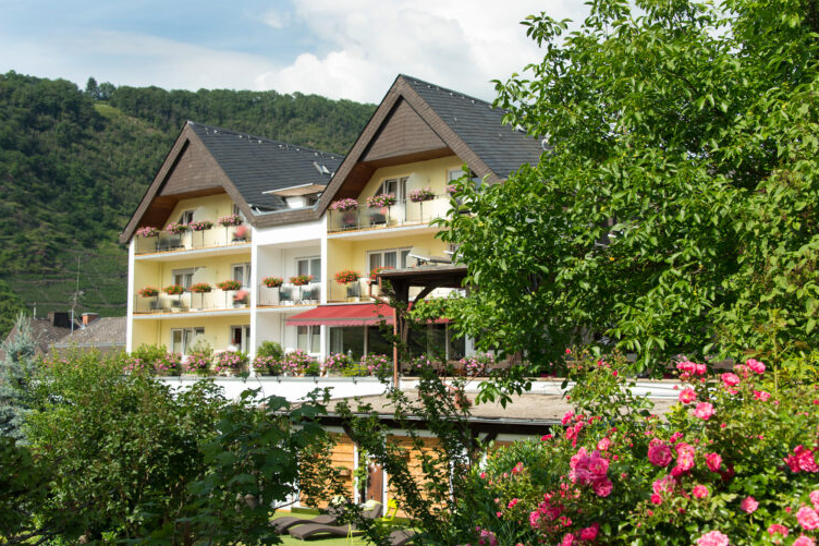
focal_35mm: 46
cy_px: 274
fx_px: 1046
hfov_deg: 42.8
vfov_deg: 29.2
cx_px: 405
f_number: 6.3
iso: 100
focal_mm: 45
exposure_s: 1/250
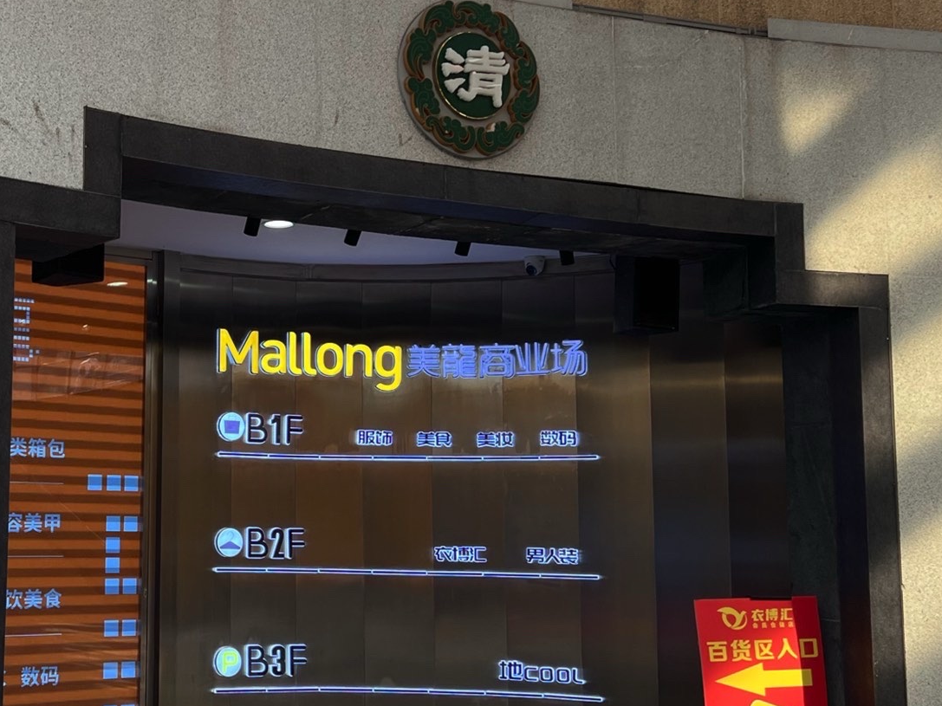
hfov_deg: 37.3
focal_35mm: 49
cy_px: 379
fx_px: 1333
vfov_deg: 29.7
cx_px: 162
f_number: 1.5
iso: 50
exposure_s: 1/397
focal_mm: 5.7
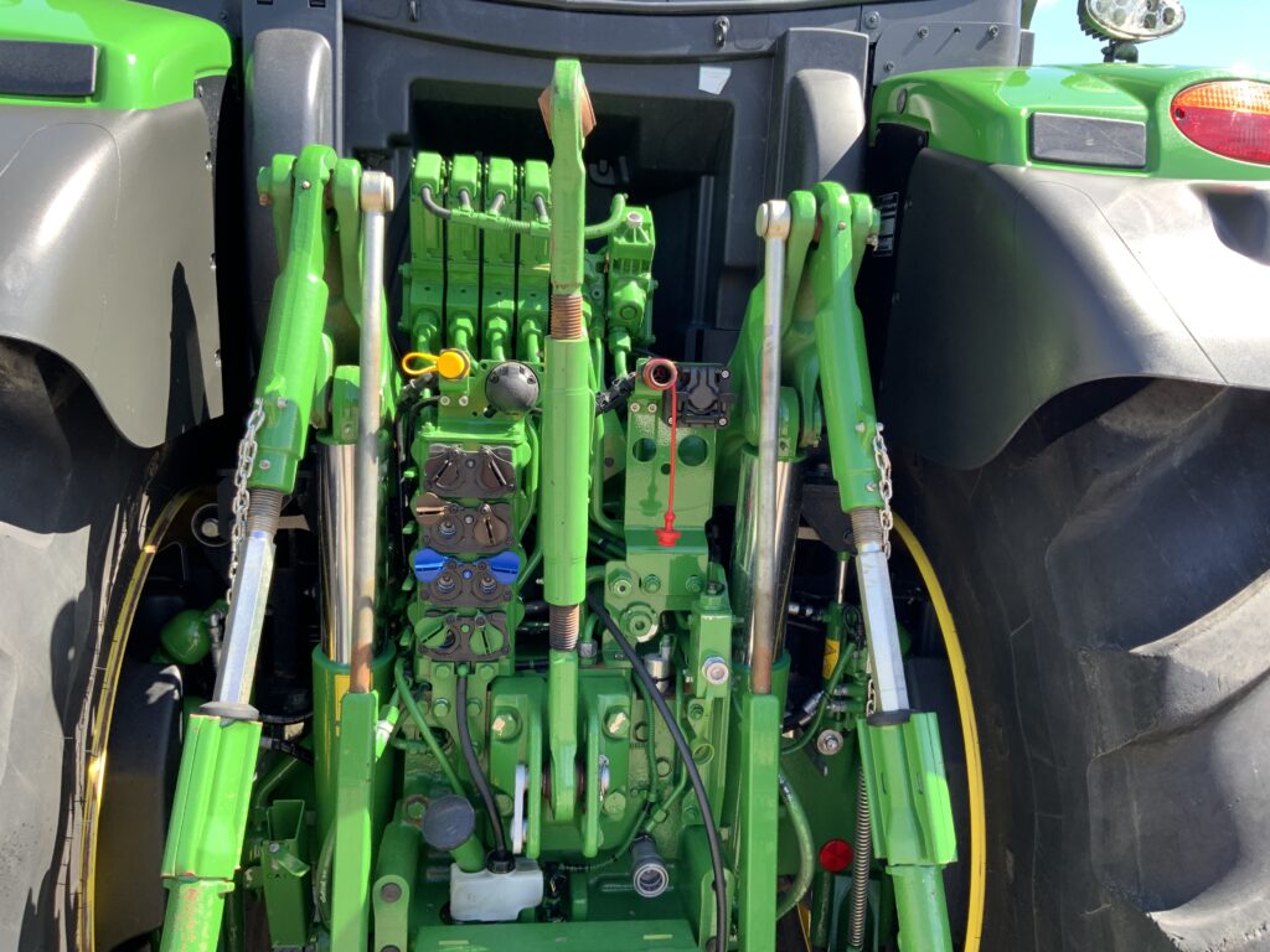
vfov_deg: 48.2
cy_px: 476
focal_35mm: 29
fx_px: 1064
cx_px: 635
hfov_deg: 61.7
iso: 16
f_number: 1.8
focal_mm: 3
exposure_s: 1/125
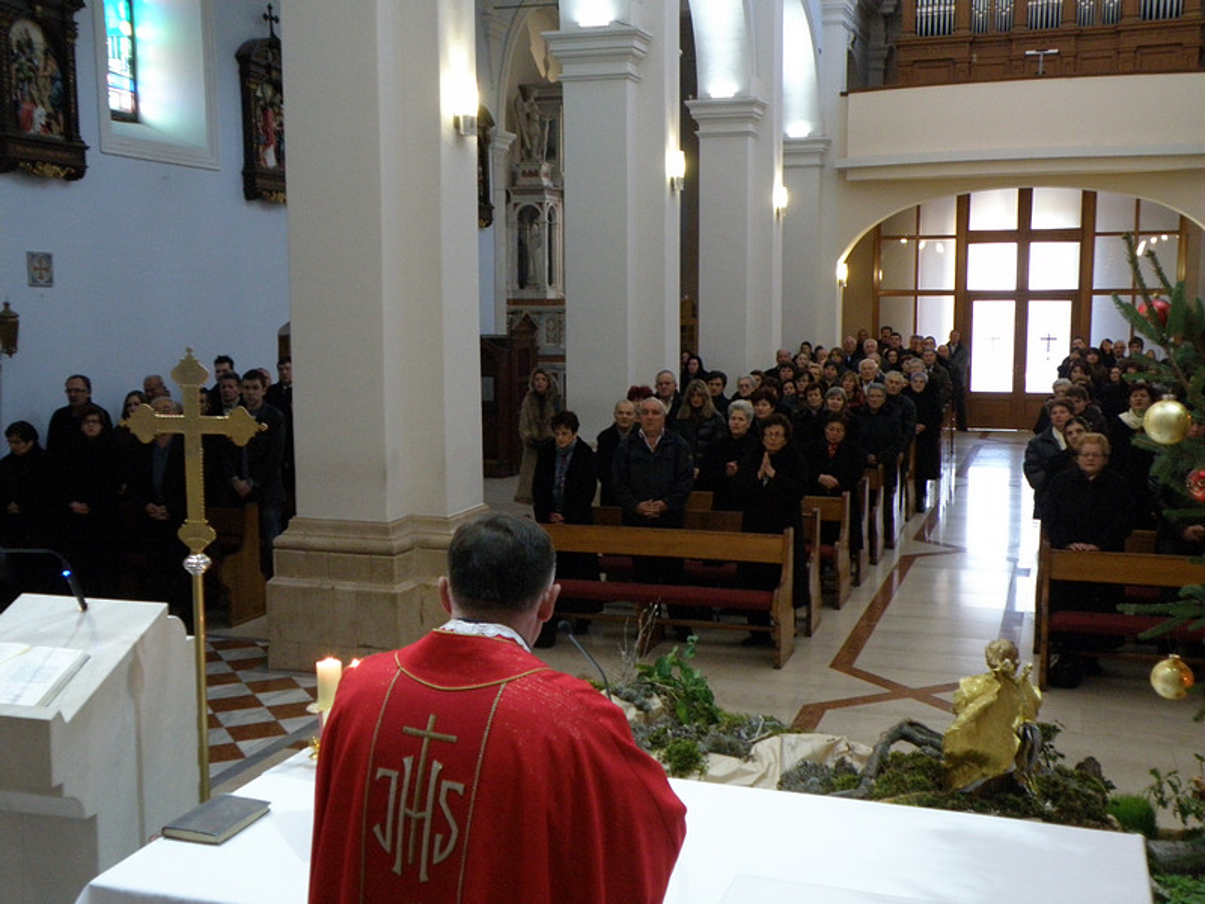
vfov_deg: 35.1
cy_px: 452
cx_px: 602
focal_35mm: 41
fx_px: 1427
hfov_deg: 45.8
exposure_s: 1/20
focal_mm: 7.32
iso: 400
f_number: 3.3
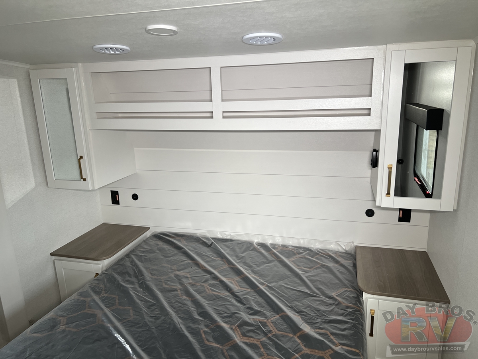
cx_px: 239
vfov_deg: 53.1
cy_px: 180
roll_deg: -0.6
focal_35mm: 26
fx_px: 359
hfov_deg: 67.3
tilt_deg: -11.0
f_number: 1.5
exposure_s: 1/121
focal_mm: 5.7
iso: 80
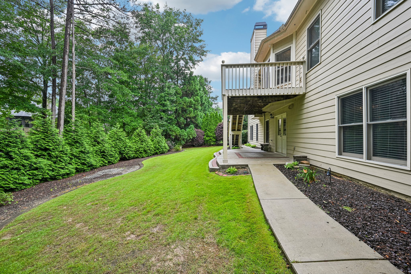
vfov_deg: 81.2
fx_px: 160
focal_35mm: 14
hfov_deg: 104.3
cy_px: 137
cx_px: 206
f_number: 8
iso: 100
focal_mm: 14
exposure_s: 1/40
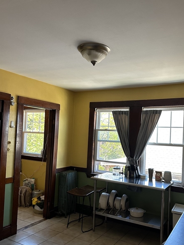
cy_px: 133
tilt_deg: +4.2
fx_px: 220
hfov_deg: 45.3
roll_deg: -2.7
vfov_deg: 58.3
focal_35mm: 31
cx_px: 107
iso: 200
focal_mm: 6.86
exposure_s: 1/121
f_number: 1.78
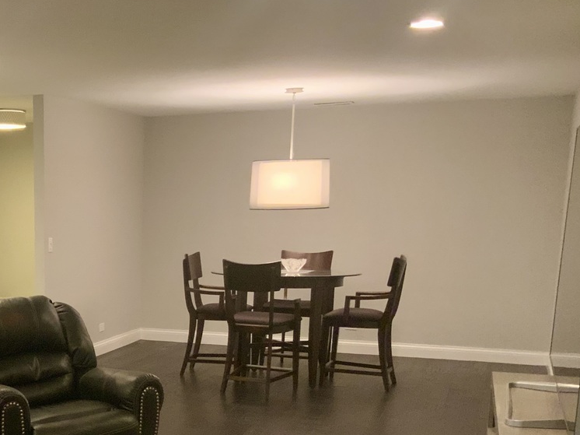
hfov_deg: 32.2
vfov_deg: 25.3
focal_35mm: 56
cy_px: 387
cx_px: 31
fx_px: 938
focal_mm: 3
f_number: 1.8
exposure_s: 1/60
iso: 250
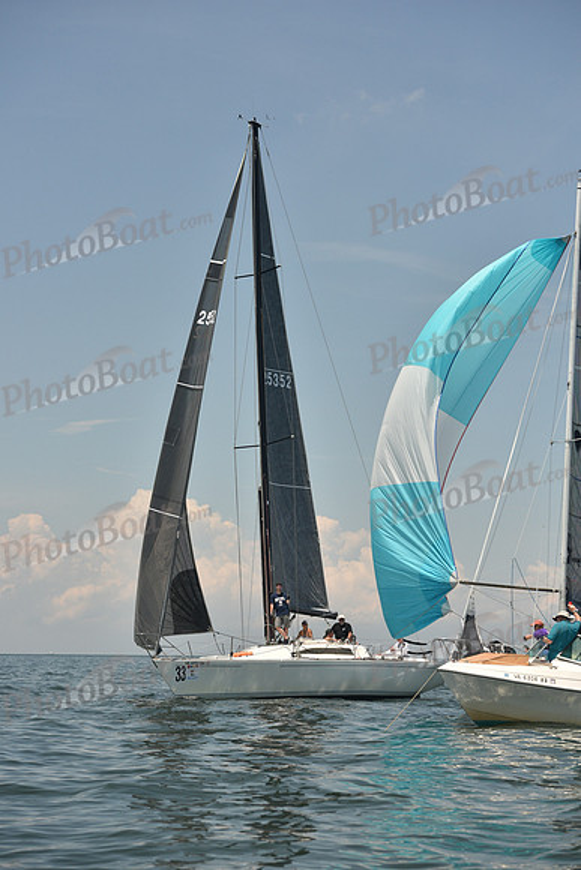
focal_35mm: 85
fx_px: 2056
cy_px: 435
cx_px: 290
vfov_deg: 23.9
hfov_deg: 16.1
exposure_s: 1/1250
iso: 320
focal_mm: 85
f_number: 5.6
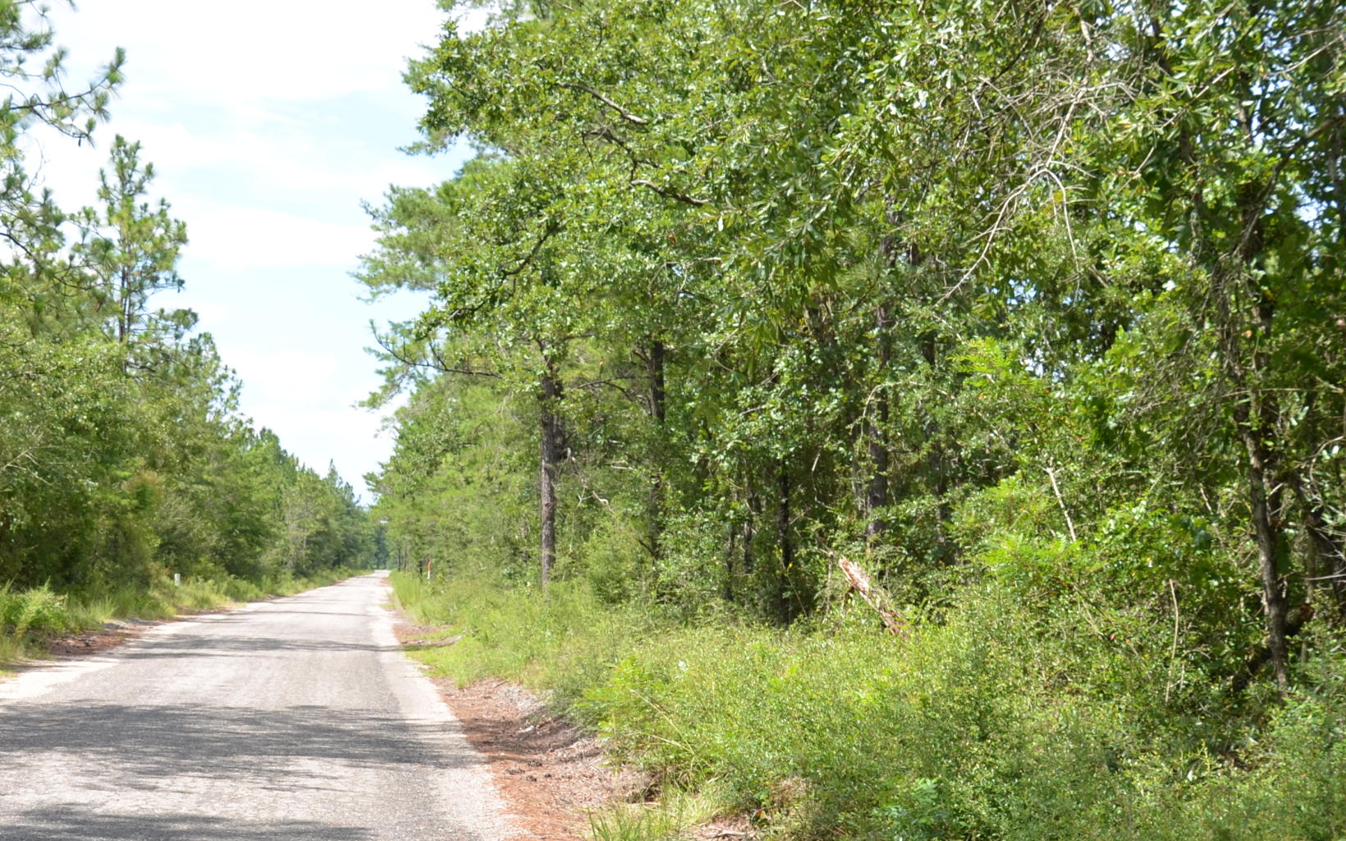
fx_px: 2458
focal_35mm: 67
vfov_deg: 19.4
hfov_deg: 30.2
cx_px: 358
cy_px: 542
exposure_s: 1/250
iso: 100
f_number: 6.3
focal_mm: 24
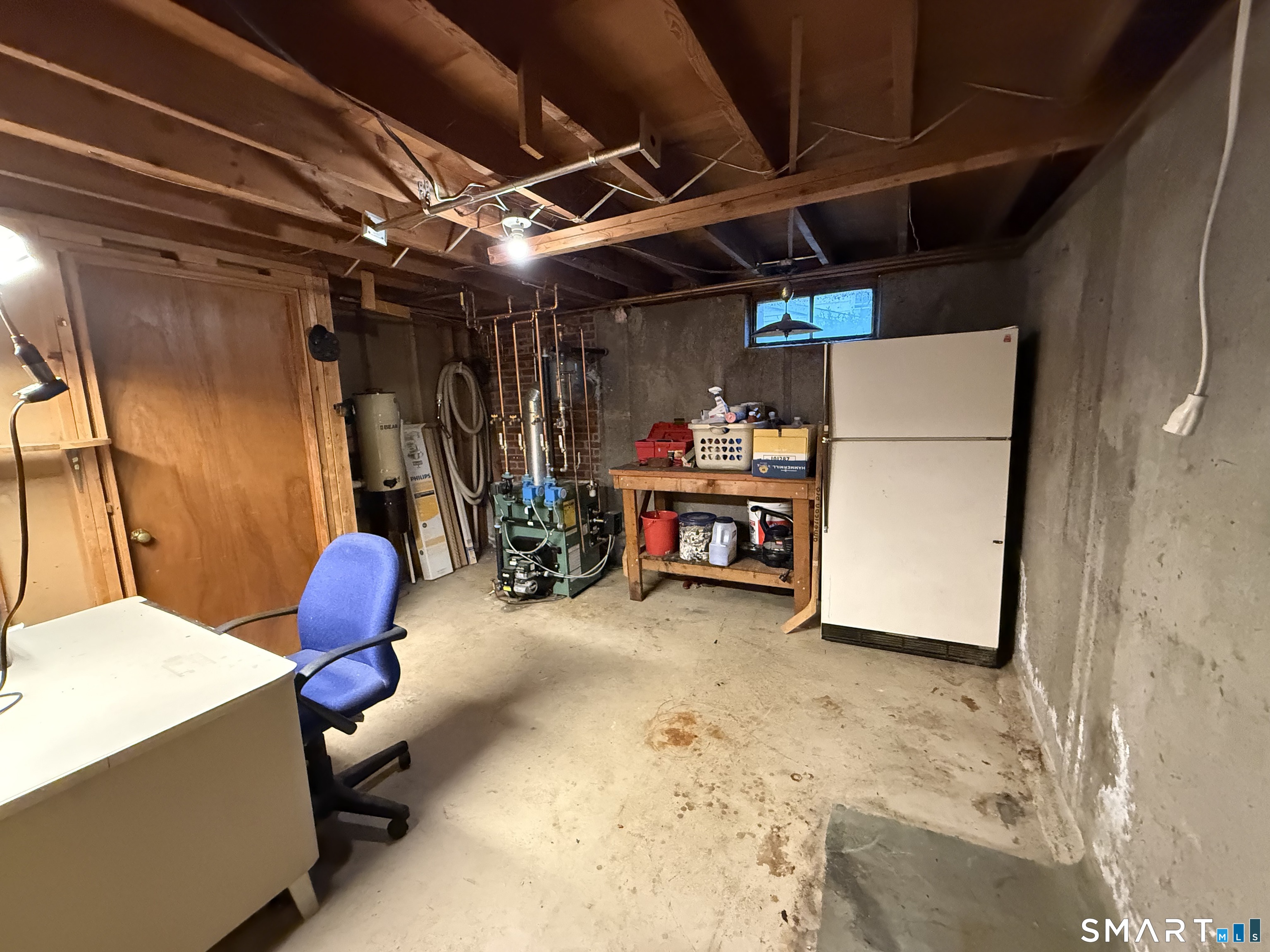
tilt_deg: -8.5
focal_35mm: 14
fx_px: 514
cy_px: 476
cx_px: 635
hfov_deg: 102.1
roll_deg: +2.0
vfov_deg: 85.7
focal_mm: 2.22
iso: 1000
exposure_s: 1/60
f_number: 2.2
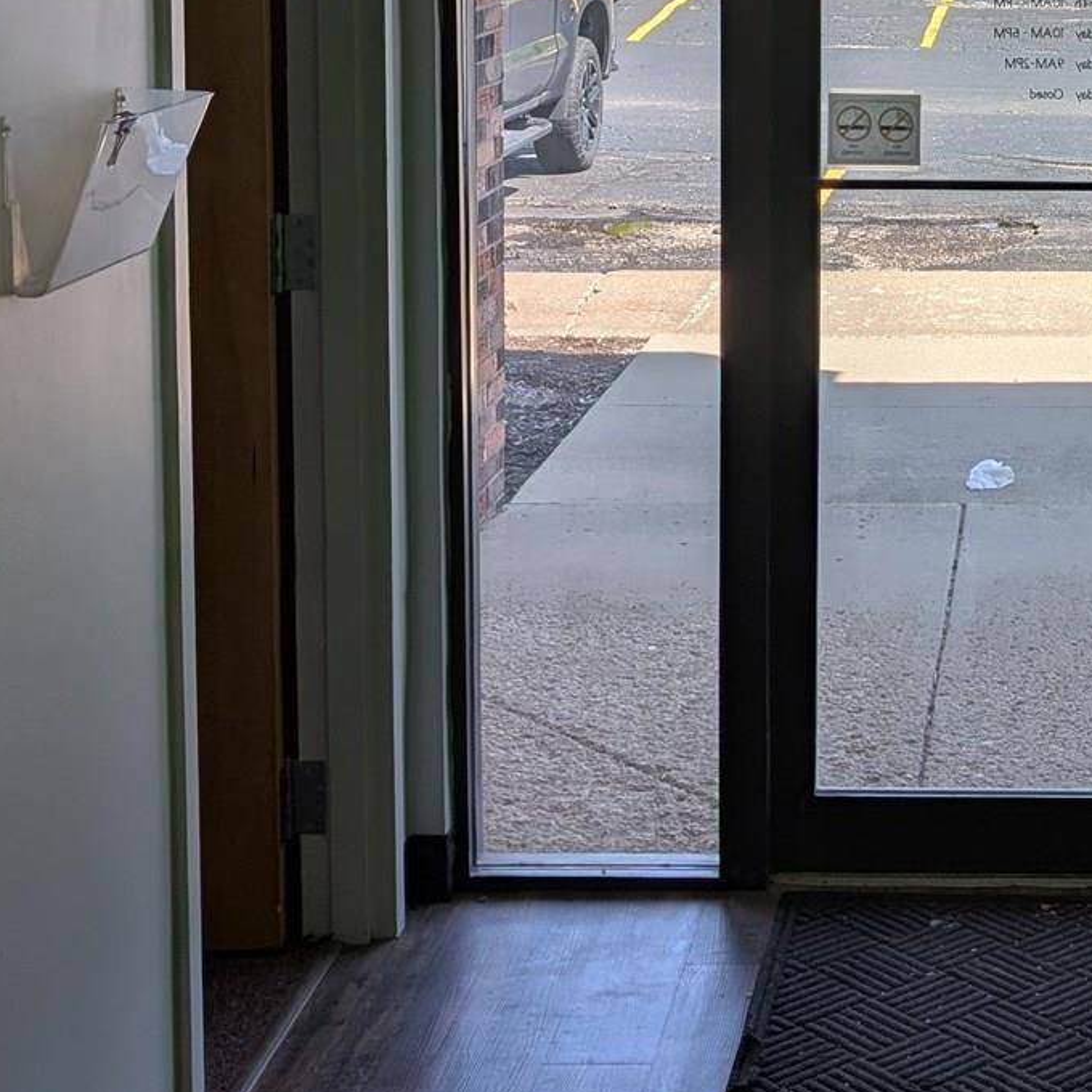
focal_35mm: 72
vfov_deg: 23.2
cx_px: 1092
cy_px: 61
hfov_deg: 23.0
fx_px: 2570
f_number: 1.68
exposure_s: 1/504
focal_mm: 6.9
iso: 21
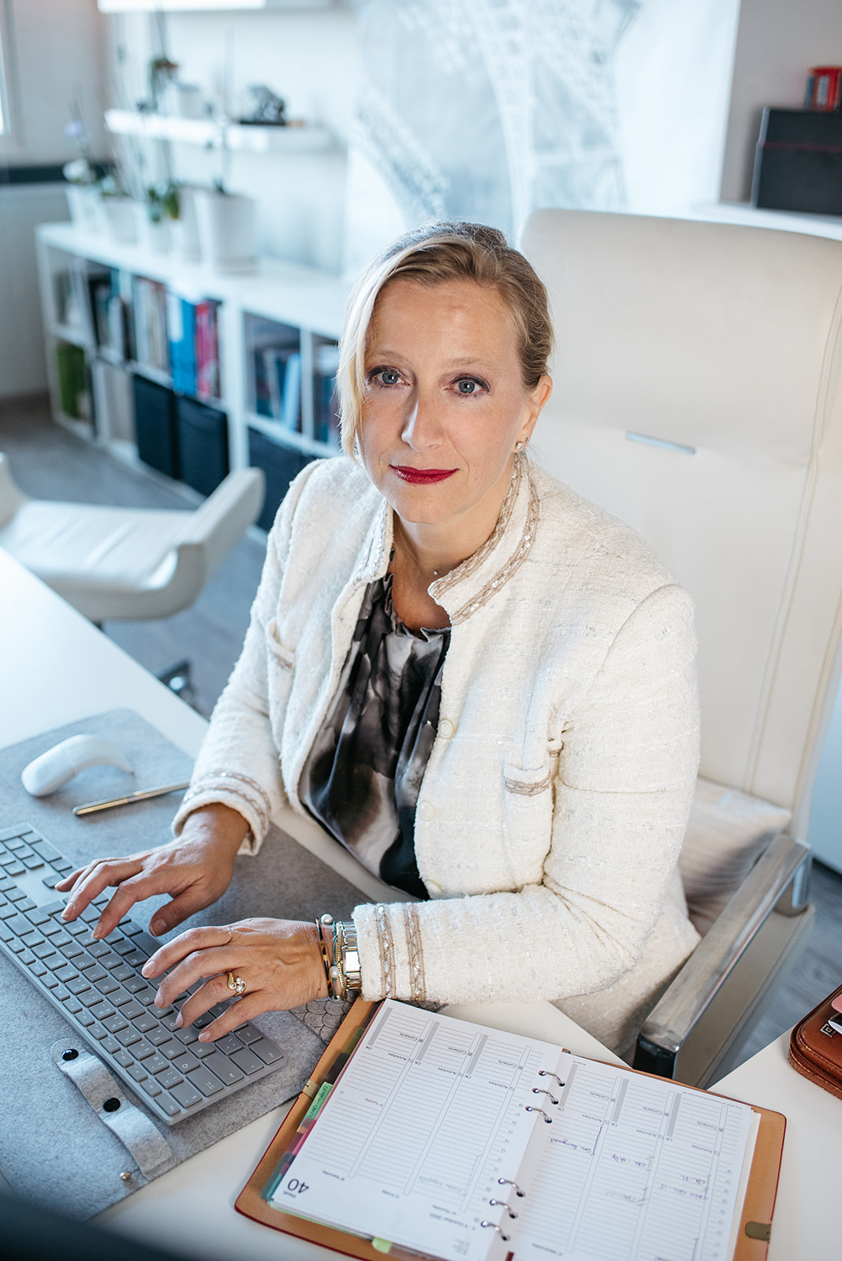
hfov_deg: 37.9
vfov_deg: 54.4
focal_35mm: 35
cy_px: 630
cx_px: 421
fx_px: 1227
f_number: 2.5
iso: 800
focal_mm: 35
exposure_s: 1/200
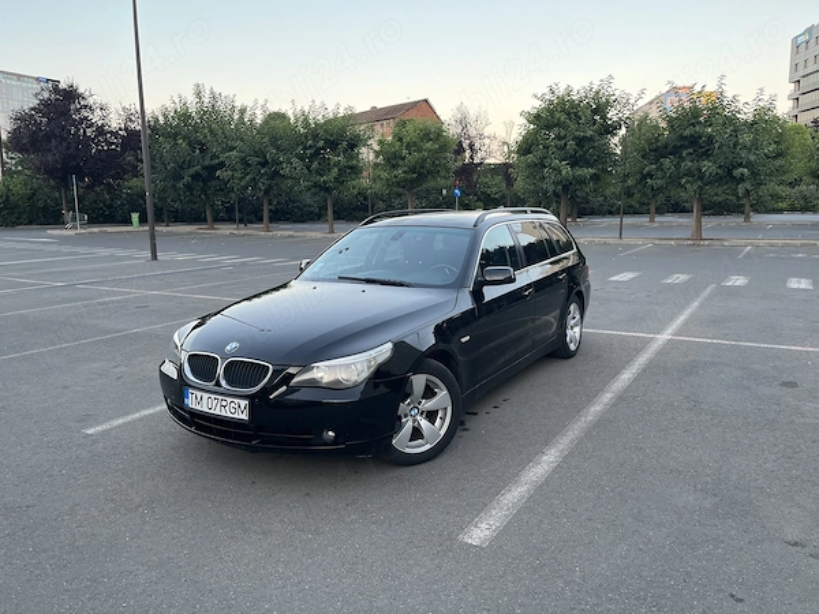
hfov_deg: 67.3
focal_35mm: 26
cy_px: 307
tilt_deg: -10.5
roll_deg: +0.7
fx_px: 615
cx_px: 410
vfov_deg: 53.1
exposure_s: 1/121
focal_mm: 5.1
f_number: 1.6
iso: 125
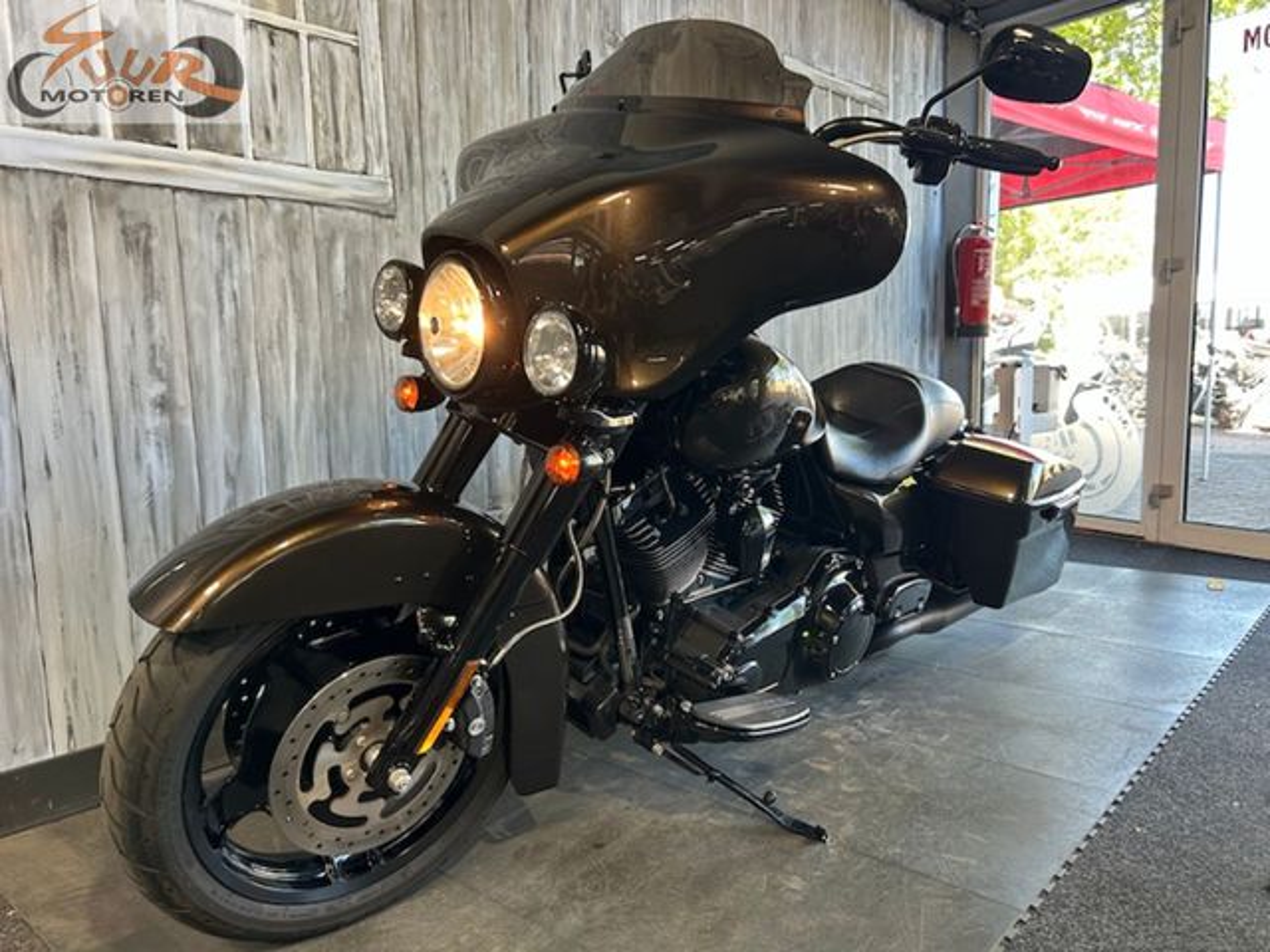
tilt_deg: -8.1
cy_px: 476
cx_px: 635
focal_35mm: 26
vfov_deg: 53.1
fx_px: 954
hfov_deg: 67.3
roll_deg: +1.4
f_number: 1.5
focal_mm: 5.7
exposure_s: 1/121
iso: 125
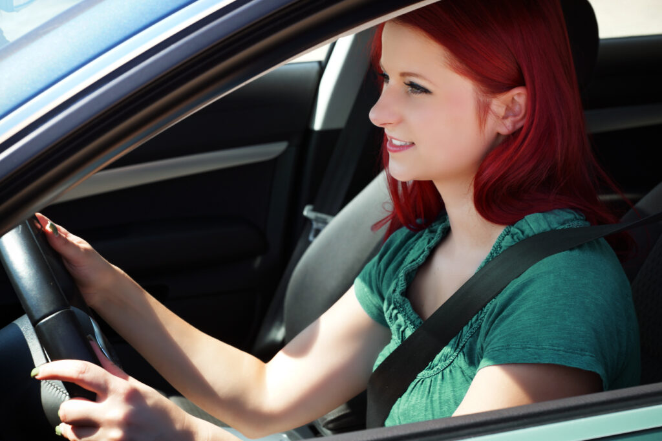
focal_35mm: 75
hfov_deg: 27.0
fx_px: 1379
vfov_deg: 18.2
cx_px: 331
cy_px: 220
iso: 100
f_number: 6.3
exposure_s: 1/80
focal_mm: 50
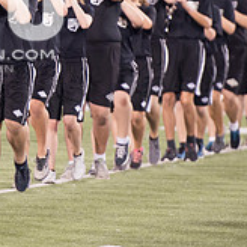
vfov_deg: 2.9
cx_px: -50
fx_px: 4852
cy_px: 1
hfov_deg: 2.9
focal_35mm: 601
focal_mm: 200
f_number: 2.8
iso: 1000
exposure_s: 1/320
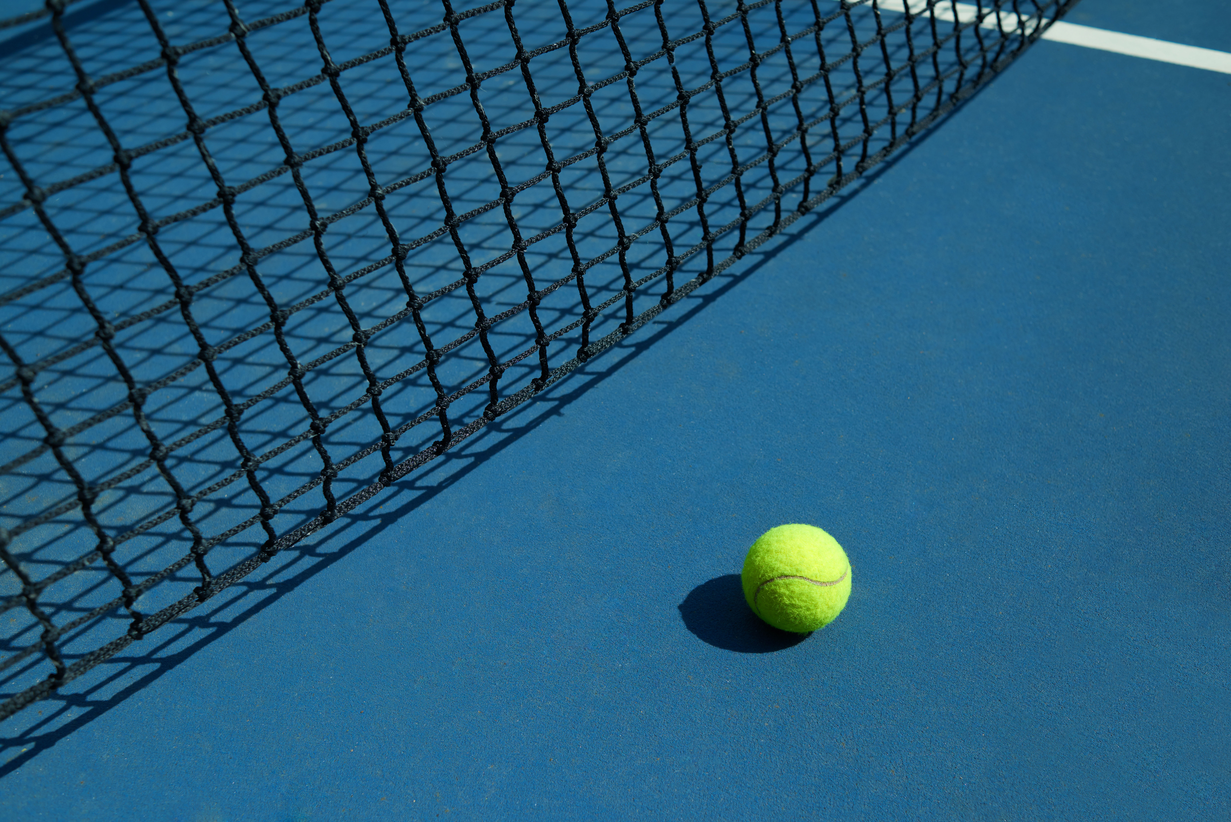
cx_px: 616
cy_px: 411
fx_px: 1197
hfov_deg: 54.4
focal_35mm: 35
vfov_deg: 37.9
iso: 160
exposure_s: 1/1600
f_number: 5.6
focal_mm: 35
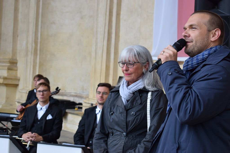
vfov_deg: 16.6
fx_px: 527
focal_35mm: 82
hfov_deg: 24.6
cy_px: 76
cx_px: 115
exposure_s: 1/100
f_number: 5.6
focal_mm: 55
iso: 400
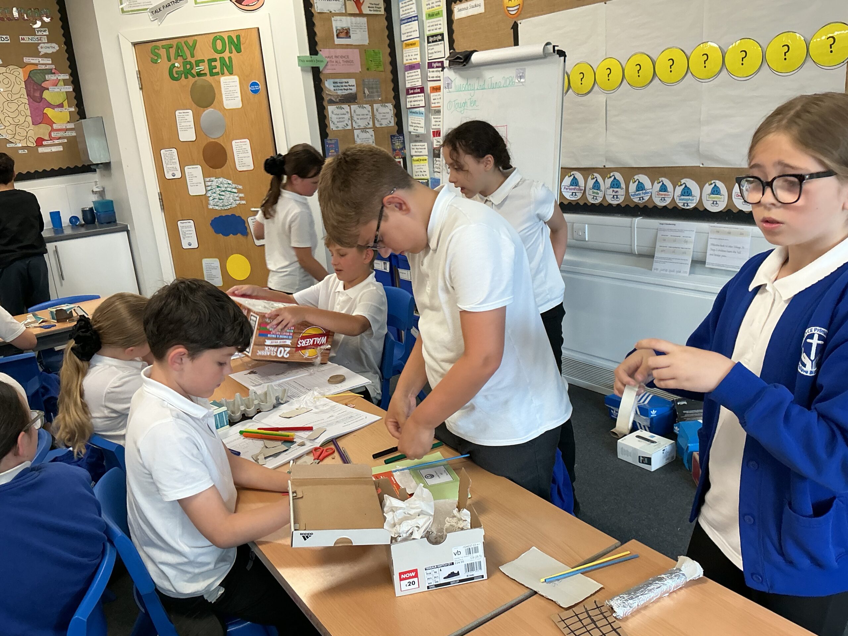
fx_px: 710
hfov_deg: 61.7
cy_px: 318
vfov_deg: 48.2
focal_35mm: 29
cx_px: 424
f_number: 1.8
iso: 80
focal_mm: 3
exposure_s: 1/60
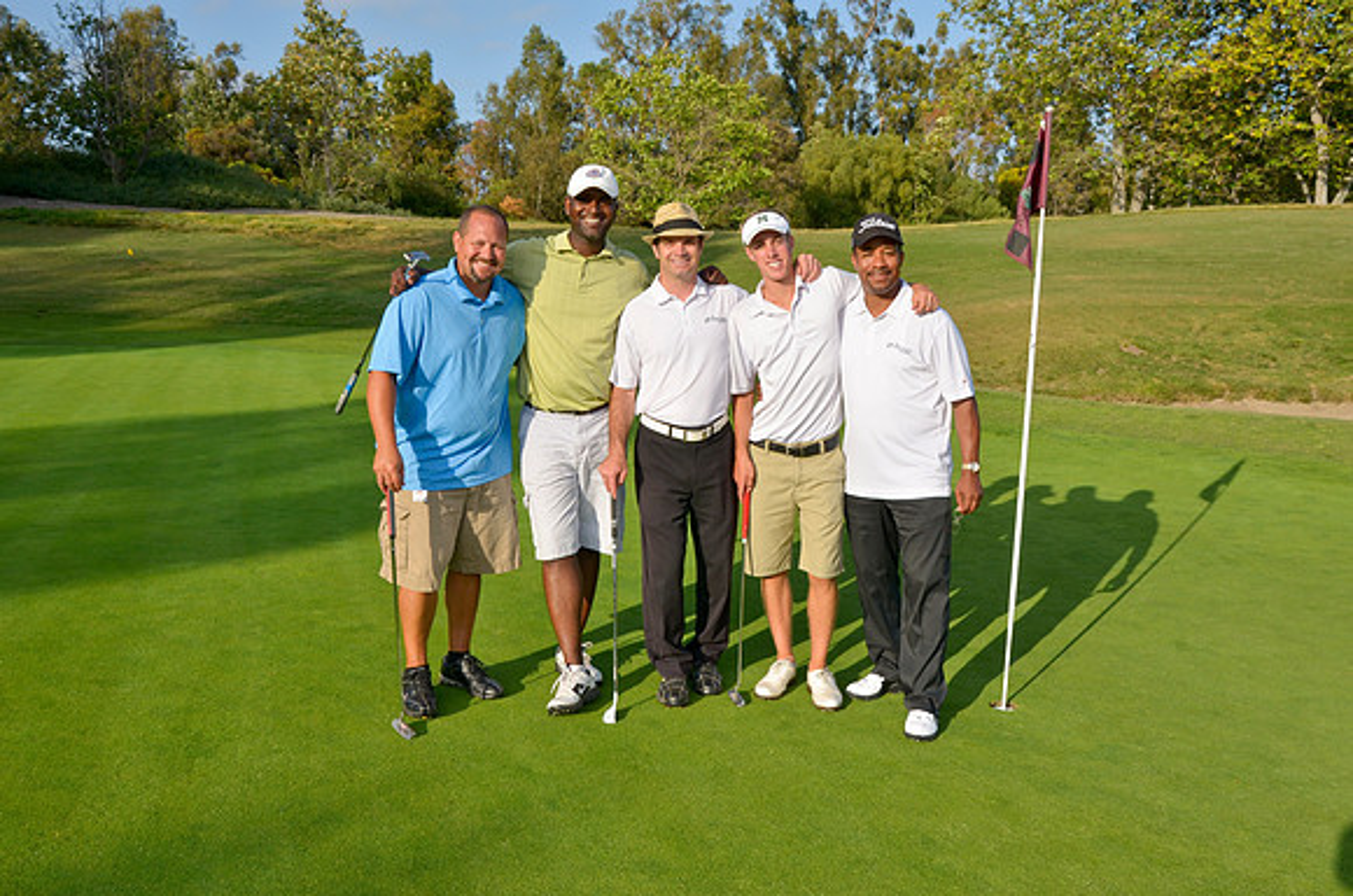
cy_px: 448
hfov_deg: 57.3
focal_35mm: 33
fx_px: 1238
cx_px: 676
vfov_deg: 39.8
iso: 100
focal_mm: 22
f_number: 9
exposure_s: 1/200
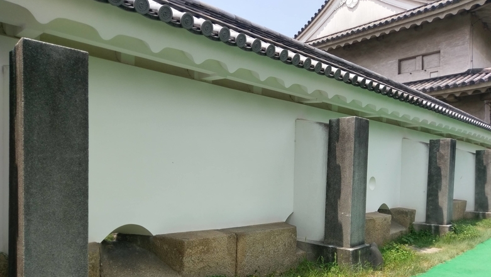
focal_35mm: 29
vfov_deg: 39.7
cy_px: 186
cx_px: 246
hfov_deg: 66.0
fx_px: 378
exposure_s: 1/1846
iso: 100
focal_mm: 4.58
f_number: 1.8
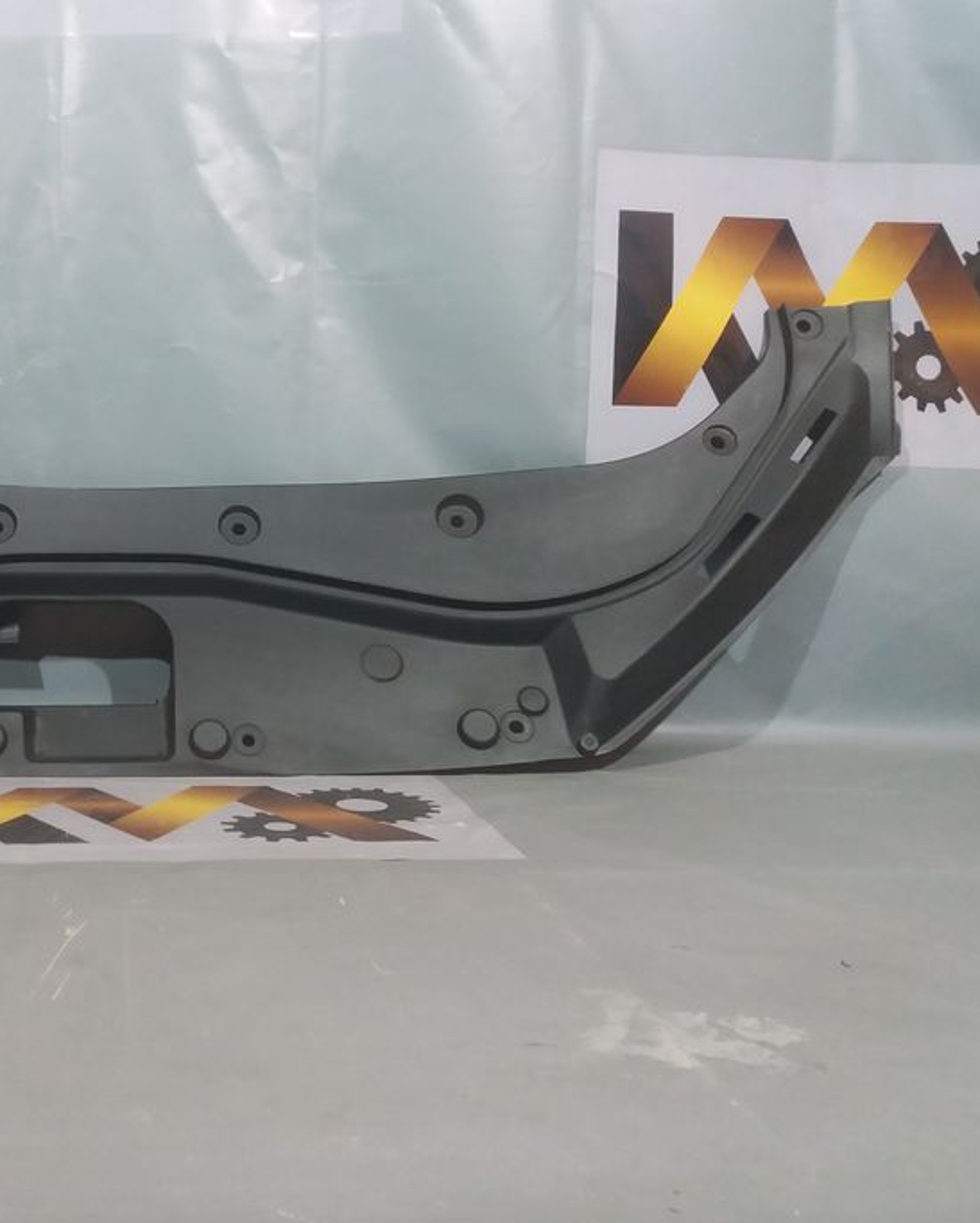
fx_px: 1449
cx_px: 106
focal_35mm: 40
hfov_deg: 35.3
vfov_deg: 45.8
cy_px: 586
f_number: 1.9
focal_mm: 3.7
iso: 160
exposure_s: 1/17
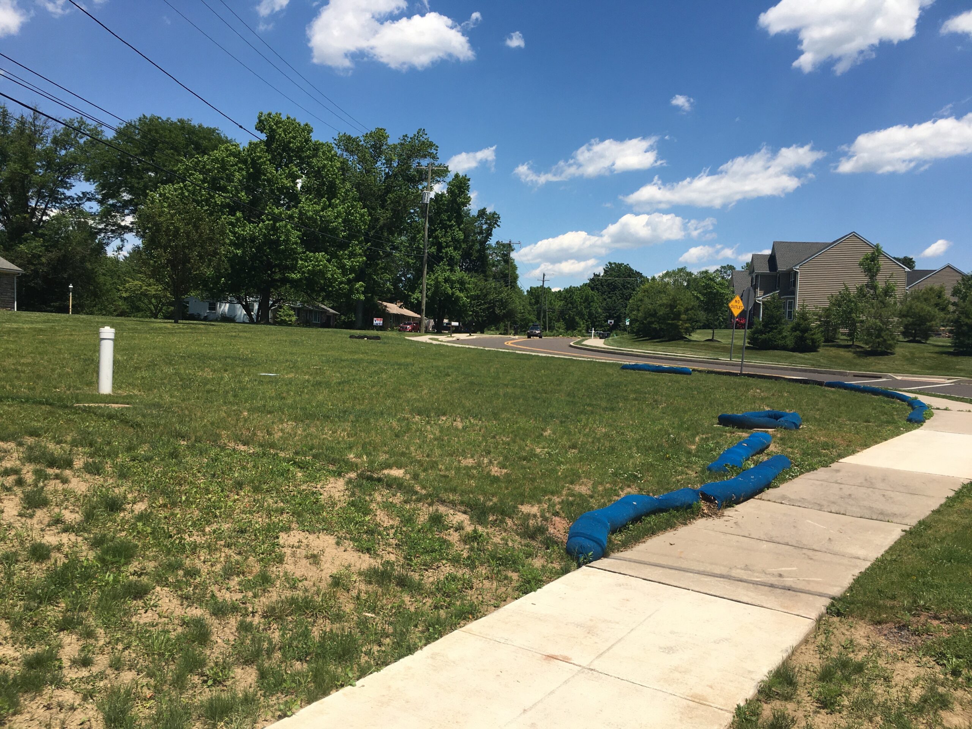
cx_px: 486
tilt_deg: +0.3
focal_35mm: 29
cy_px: 364
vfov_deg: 48.2
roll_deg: -2.4
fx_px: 814
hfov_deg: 61.7
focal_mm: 4.15
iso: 25
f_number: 2.2
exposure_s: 1/2331
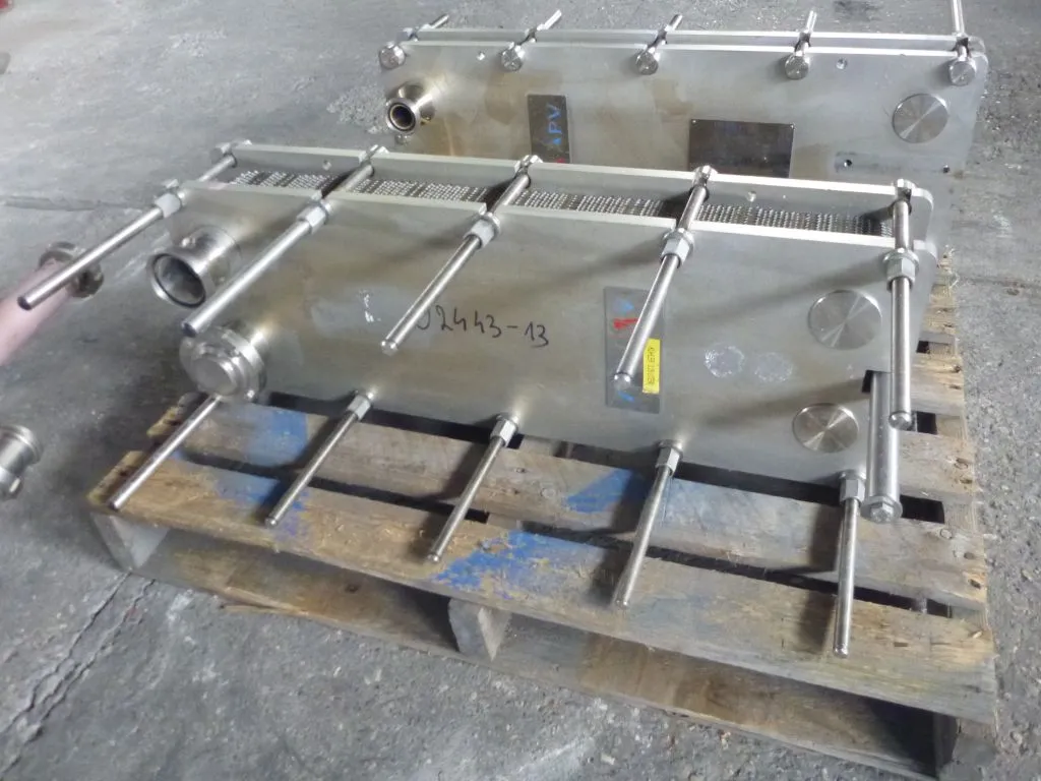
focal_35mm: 28
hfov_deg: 63.4
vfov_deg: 49.7
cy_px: 390
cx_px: 520
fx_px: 842
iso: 800
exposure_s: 1/20
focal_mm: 4.9
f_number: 3.3
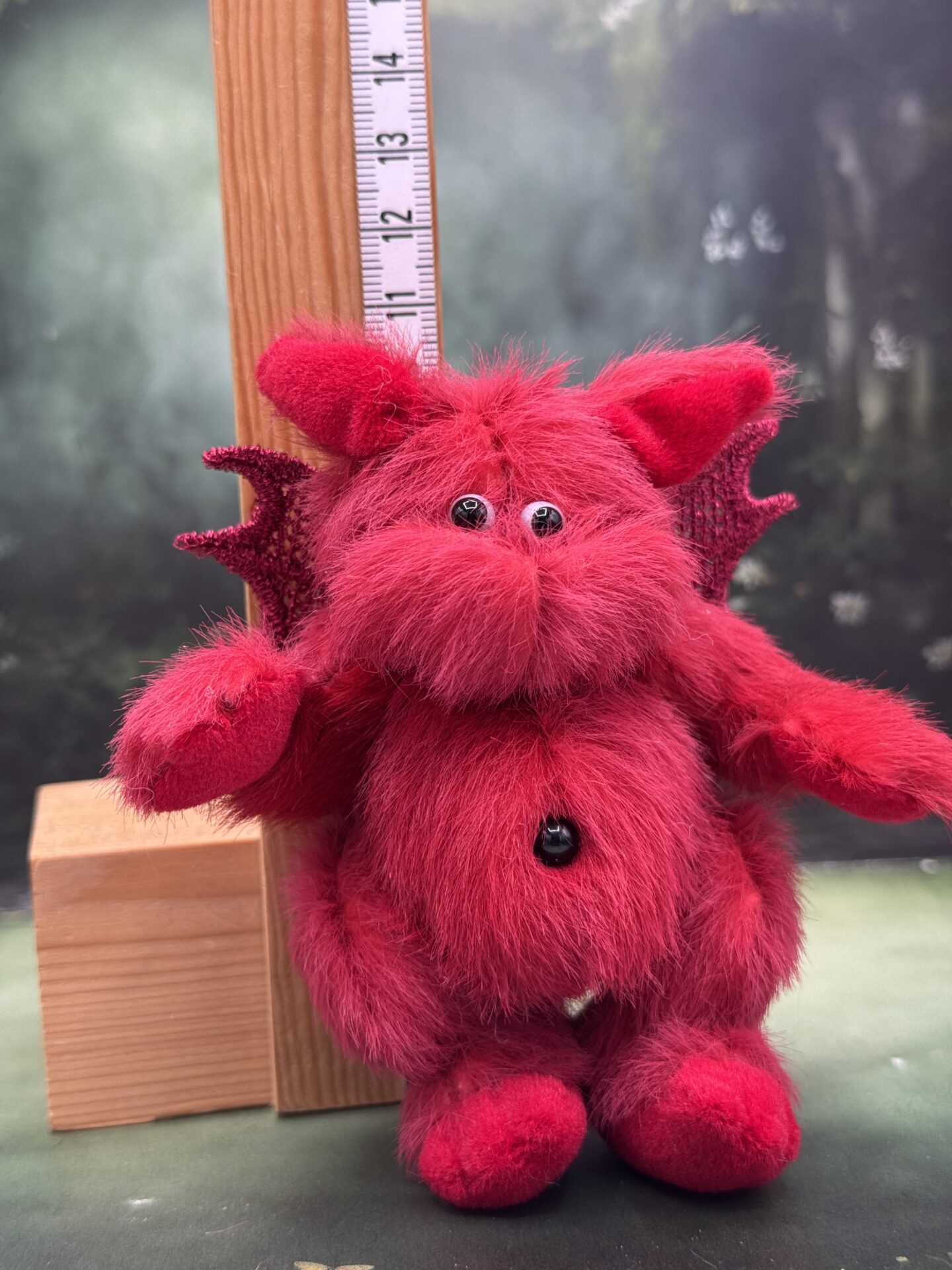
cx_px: 476
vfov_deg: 39.7
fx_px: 1760
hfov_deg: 30.3
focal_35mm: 48
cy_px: 635
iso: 80
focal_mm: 6.76
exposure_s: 1/121
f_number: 1.78
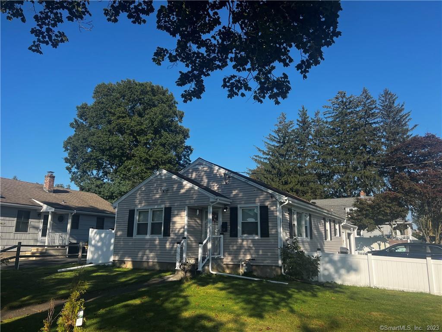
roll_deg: +0.2
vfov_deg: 53.1
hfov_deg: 67.3
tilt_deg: +12.3
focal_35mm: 26
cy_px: 166
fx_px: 332
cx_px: 221
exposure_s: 1/2299
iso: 50
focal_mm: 5.7
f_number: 1.5
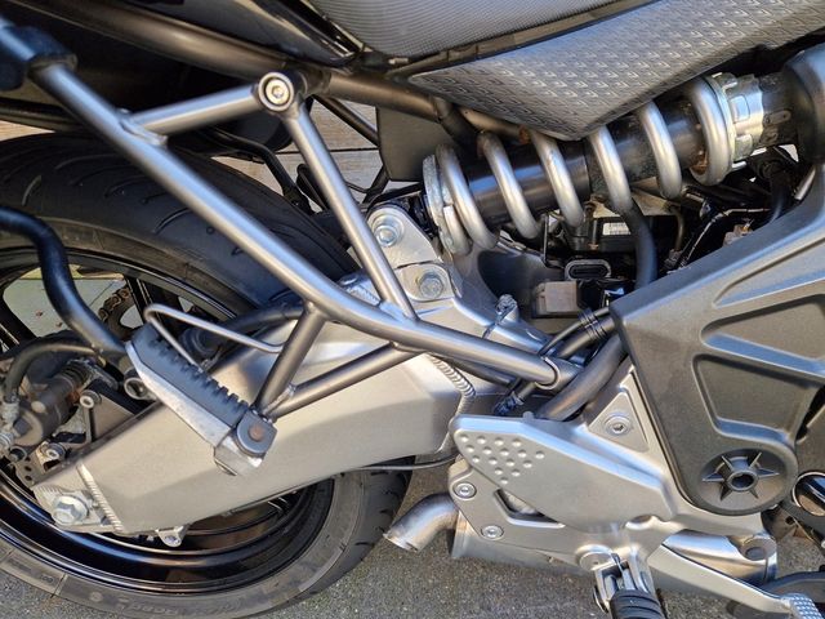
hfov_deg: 73.9
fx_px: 548
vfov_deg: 58.9
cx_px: 412
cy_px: 310
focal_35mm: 23
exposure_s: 1/180
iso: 50
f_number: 1.8
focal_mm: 5.4
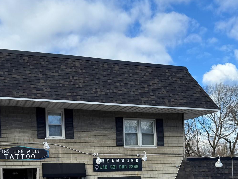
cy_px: 173
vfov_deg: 28.1
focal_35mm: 49
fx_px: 337
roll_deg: +1.9
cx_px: 103
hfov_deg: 38.8
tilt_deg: +1.8
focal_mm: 6.76
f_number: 1.78
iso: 80
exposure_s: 1/1869
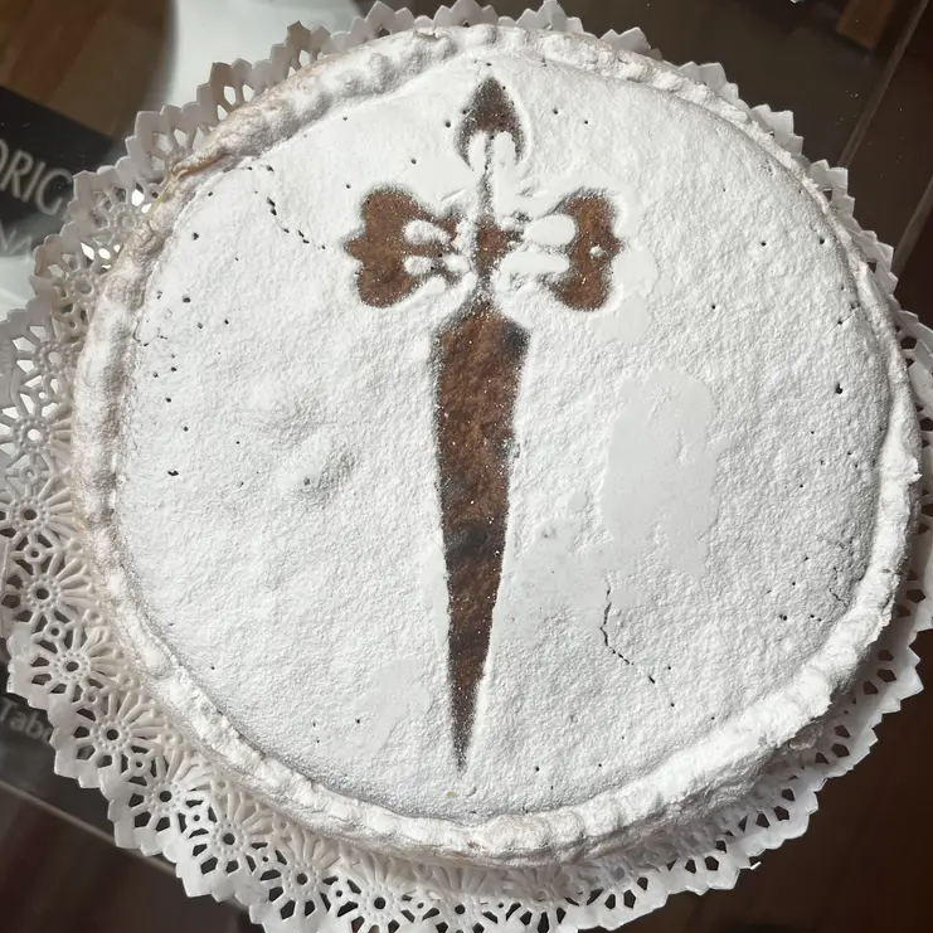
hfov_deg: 52.5
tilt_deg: -87.2
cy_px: 569
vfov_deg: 52.1
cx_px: 462
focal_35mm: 31
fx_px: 945
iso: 100
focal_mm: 5.7
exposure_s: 1/111
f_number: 1.5
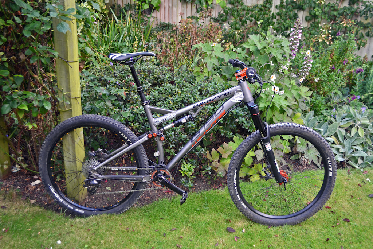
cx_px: 186
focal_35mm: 36
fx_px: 373
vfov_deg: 36.9
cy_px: 124
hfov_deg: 53.1
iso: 400
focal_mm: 24
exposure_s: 1/80
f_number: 4.5
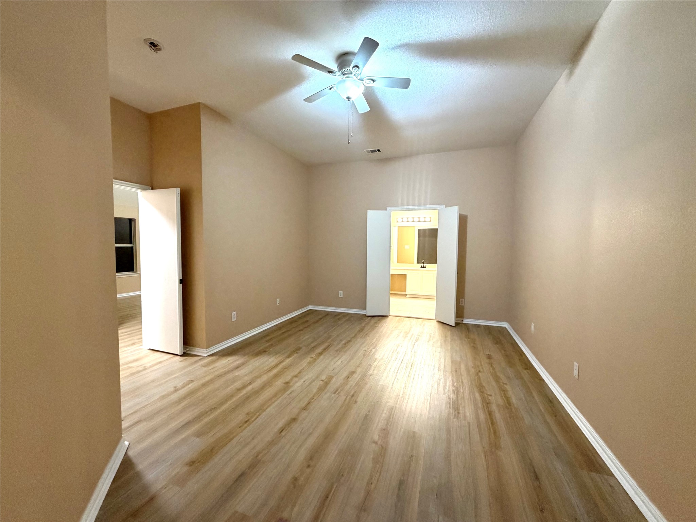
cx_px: 348
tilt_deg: -3.6
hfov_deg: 102.1
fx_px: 281
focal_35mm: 14
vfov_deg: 85.7
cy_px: 261
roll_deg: -0.4
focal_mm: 2.22
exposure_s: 1/60
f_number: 2.2
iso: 320
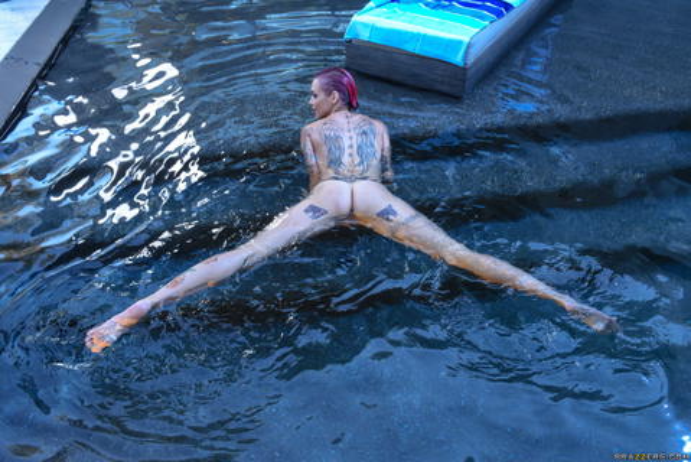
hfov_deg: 60.3
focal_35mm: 31
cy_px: 231
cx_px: 346
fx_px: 595
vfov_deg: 42.4
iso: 800
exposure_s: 1/125
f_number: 6.3
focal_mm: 31
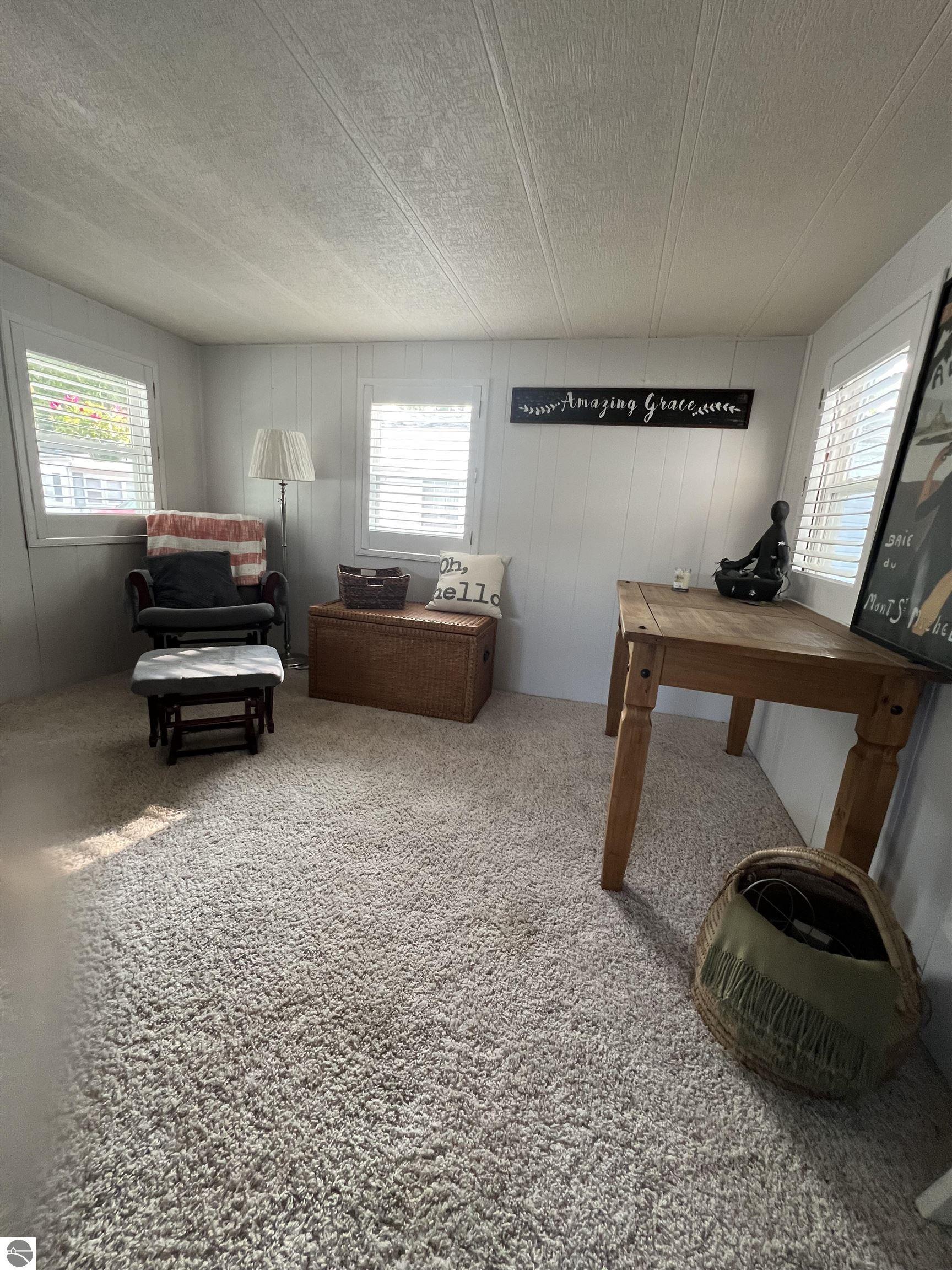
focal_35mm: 13
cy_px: 635
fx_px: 477
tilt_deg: -14.0
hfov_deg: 89.9
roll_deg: -4.0
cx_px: 476
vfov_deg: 106.2
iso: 250
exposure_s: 1/97
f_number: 1.8
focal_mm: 1.57
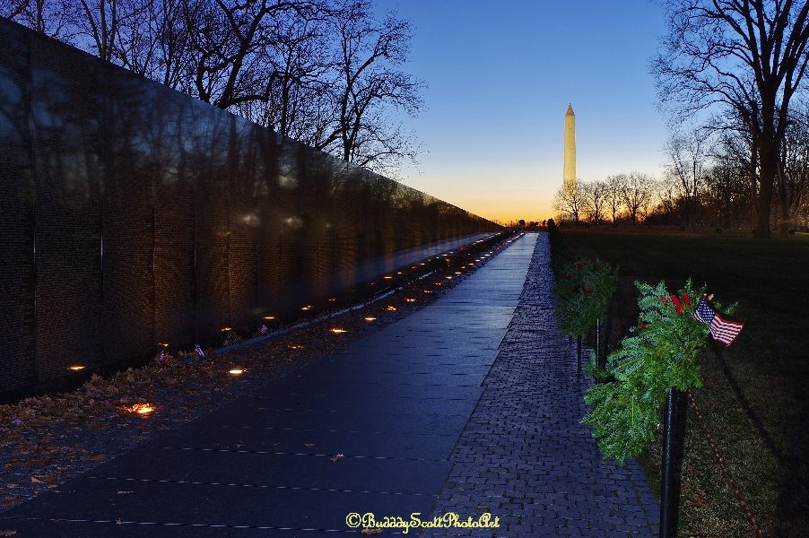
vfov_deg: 36.8
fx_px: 808
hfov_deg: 53.2
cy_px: 269
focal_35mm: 36
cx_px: 404
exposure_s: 30
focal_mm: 24.38
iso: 100
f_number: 9
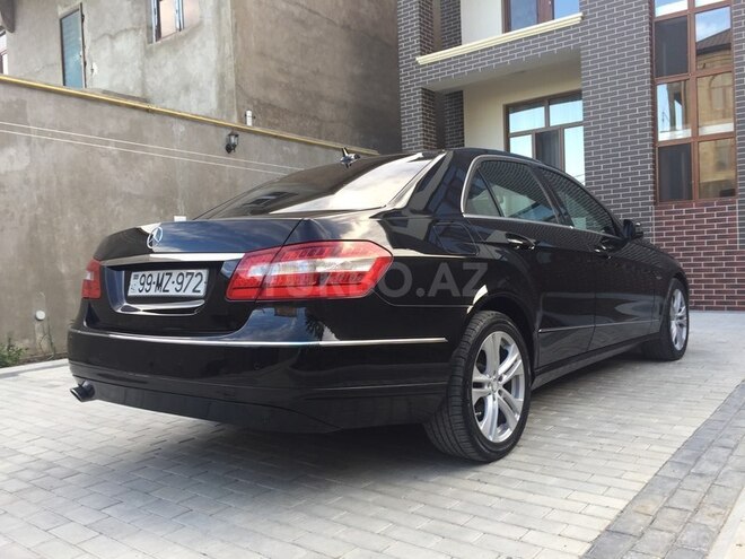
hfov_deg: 61.7
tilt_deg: -0.6
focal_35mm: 29
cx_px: 372
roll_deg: +1.0
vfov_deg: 48.2
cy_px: 280
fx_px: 624
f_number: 2.2
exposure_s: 1/50
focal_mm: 4.15
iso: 32
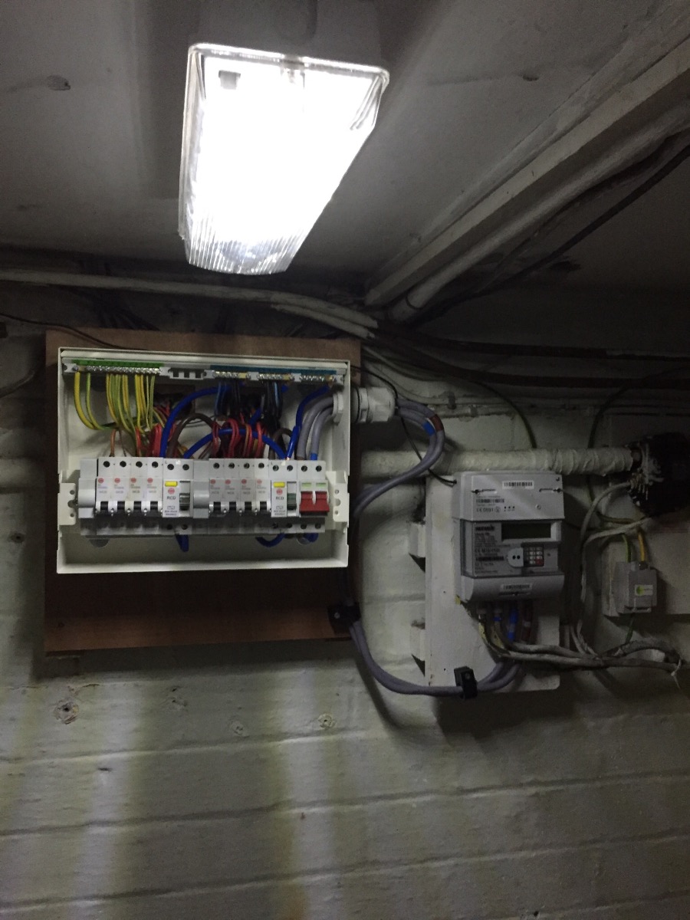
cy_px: 460
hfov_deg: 48.2
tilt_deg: +2.6
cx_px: 345
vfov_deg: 61.7
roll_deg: -0.5
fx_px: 771
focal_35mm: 29
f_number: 2.2
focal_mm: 4.15
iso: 250
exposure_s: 1/25
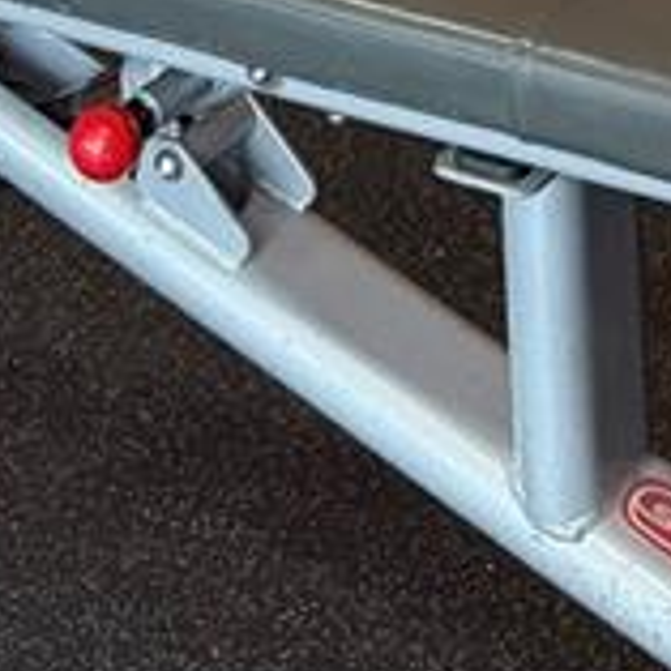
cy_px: -1560
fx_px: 3553
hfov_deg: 10.7
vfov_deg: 8.4
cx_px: 705
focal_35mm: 162
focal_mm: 6.76
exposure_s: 1/120
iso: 160
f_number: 1.78
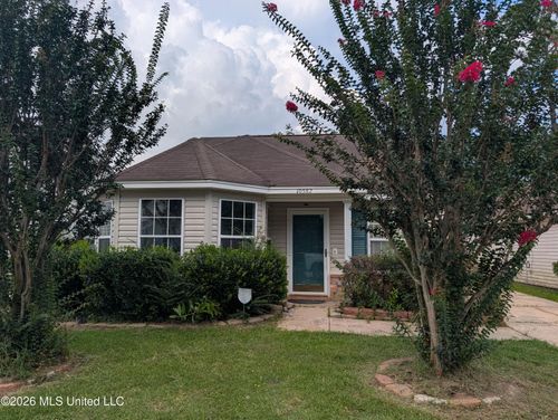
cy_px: 210
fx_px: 387
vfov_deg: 56.9
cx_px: 279
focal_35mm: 24
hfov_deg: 71.5
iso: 20
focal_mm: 6.9
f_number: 1.68
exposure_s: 1/1272
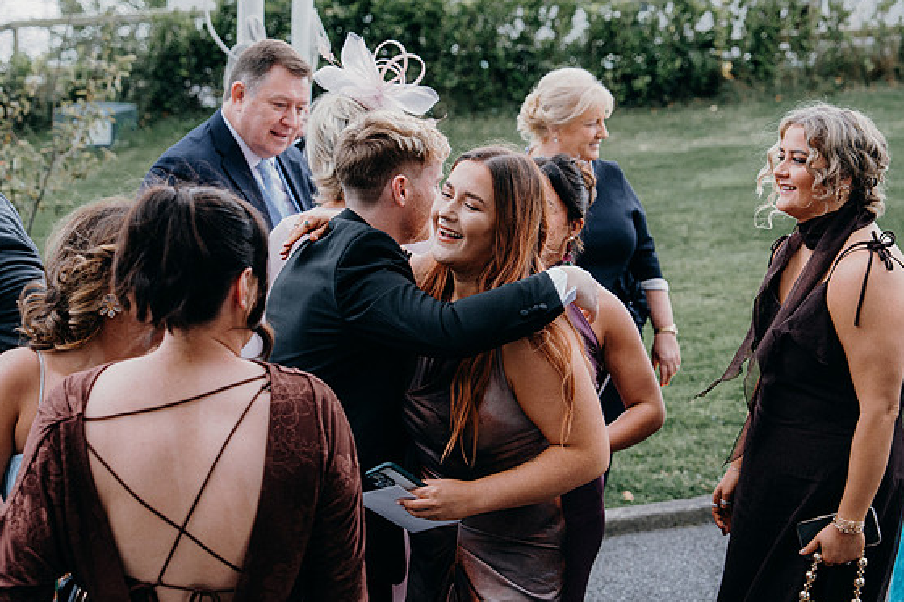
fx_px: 2134
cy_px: 301
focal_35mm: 85
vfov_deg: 16.1
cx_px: 457
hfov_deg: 23.9
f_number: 3.5
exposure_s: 1/200
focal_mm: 55
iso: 160
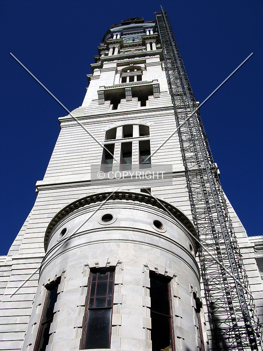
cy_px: 176
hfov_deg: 40.7
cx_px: 132
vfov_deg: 52.6
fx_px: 355
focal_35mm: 35
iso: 50
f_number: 8
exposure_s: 1/367
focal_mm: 8.9
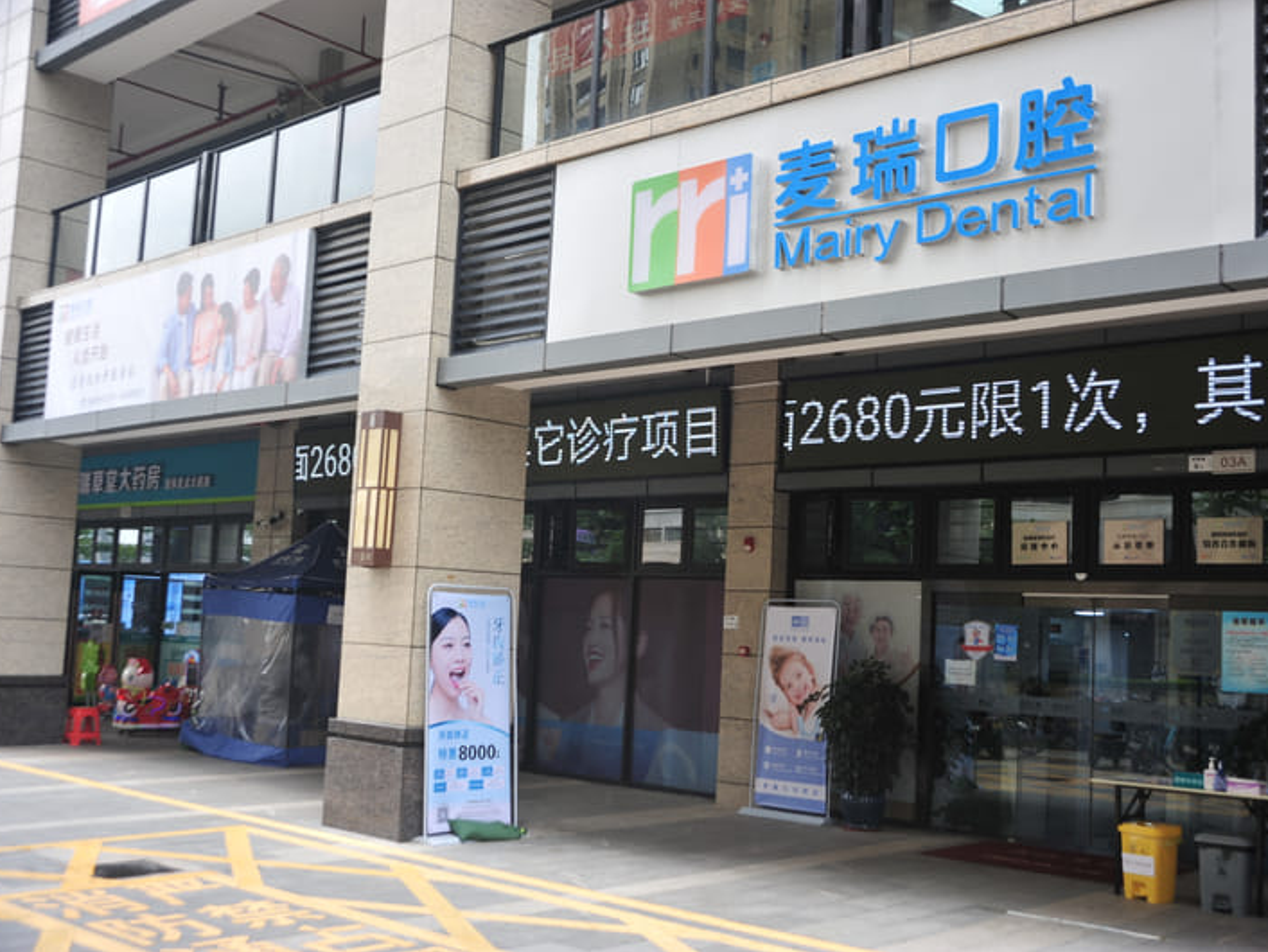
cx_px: 691
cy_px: 476
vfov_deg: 38.7
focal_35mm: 37
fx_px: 1356
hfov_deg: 50.1
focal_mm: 34
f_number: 5.6
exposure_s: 1/200
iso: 200
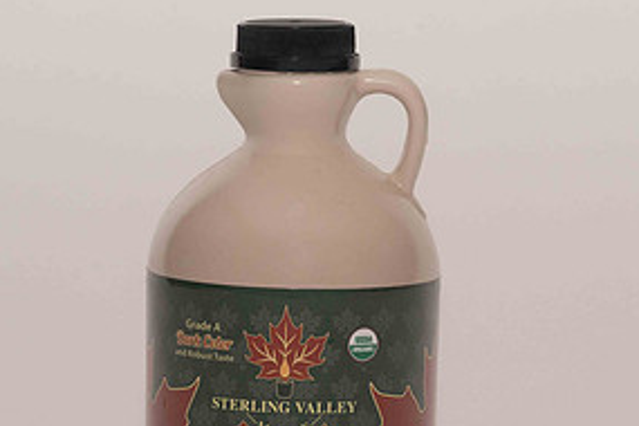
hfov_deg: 11.9
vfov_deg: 7.9
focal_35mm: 173
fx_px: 3071
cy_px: 304
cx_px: 343
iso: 400
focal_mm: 85
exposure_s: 1/100
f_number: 13
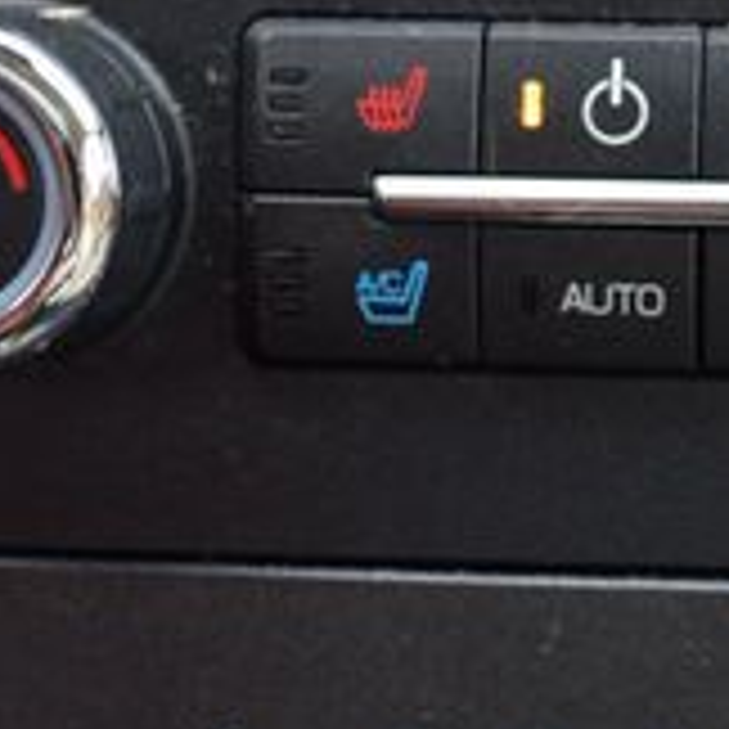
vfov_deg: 14.3
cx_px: 932
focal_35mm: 121
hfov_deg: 13.9
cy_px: 153
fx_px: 2883
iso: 400
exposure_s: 1/20
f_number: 6.3
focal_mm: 24
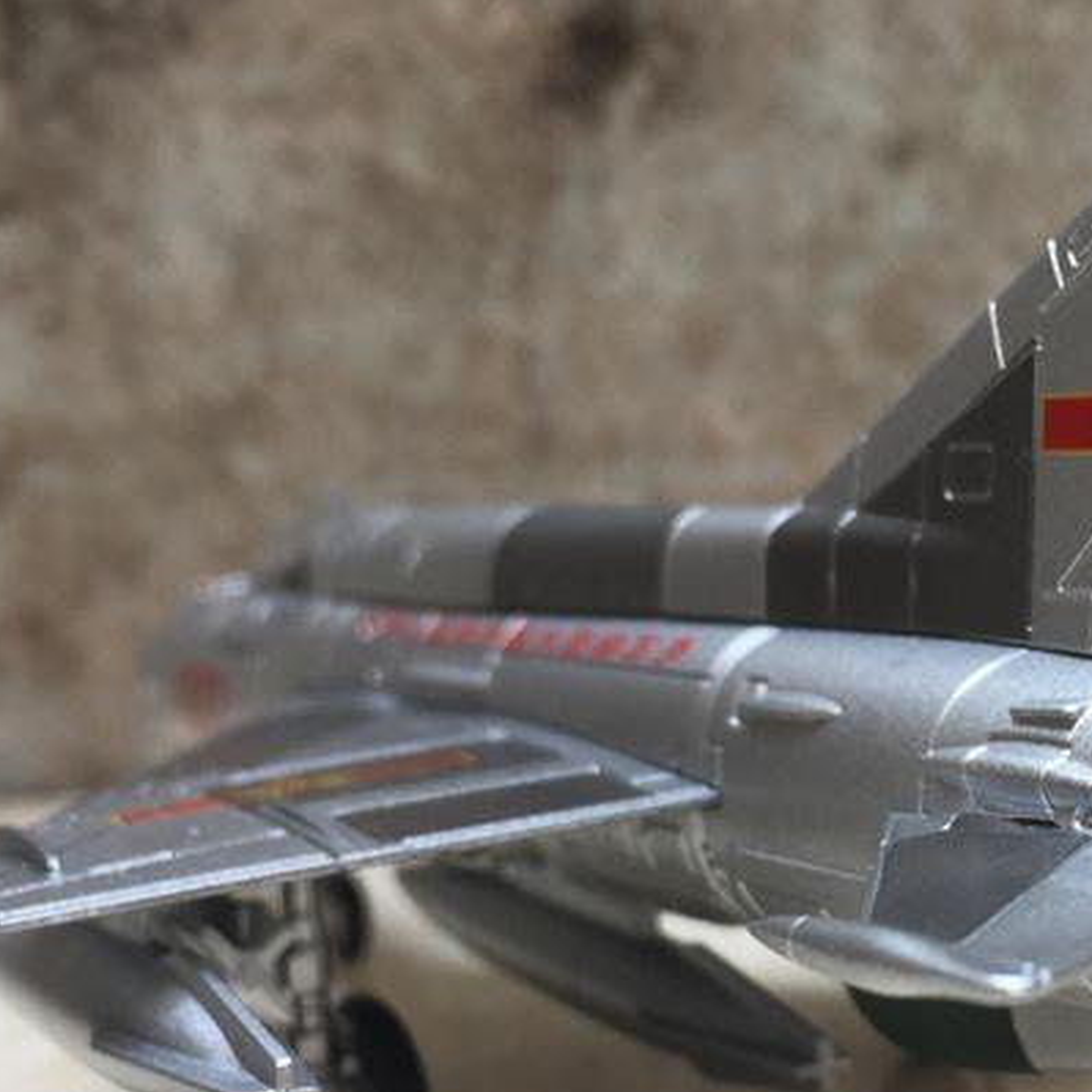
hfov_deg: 25.6
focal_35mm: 66
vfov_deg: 26.1
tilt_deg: -6.6
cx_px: 900
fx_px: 2356
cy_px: 606
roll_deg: +1.4
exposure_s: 1/111
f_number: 2.2
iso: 32
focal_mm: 4.15
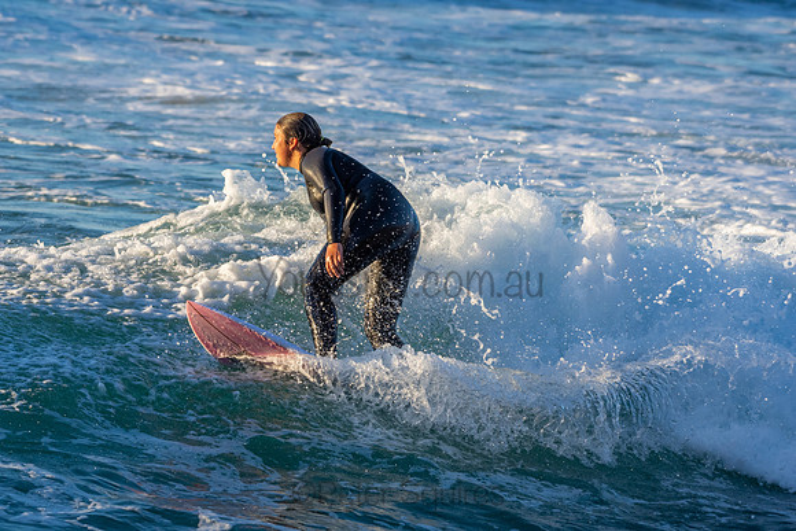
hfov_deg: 6.0
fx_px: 7630
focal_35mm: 345
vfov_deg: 4.0
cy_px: 266
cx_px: 398
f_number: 5.6
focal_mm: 230
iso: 560
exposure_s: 1/1250
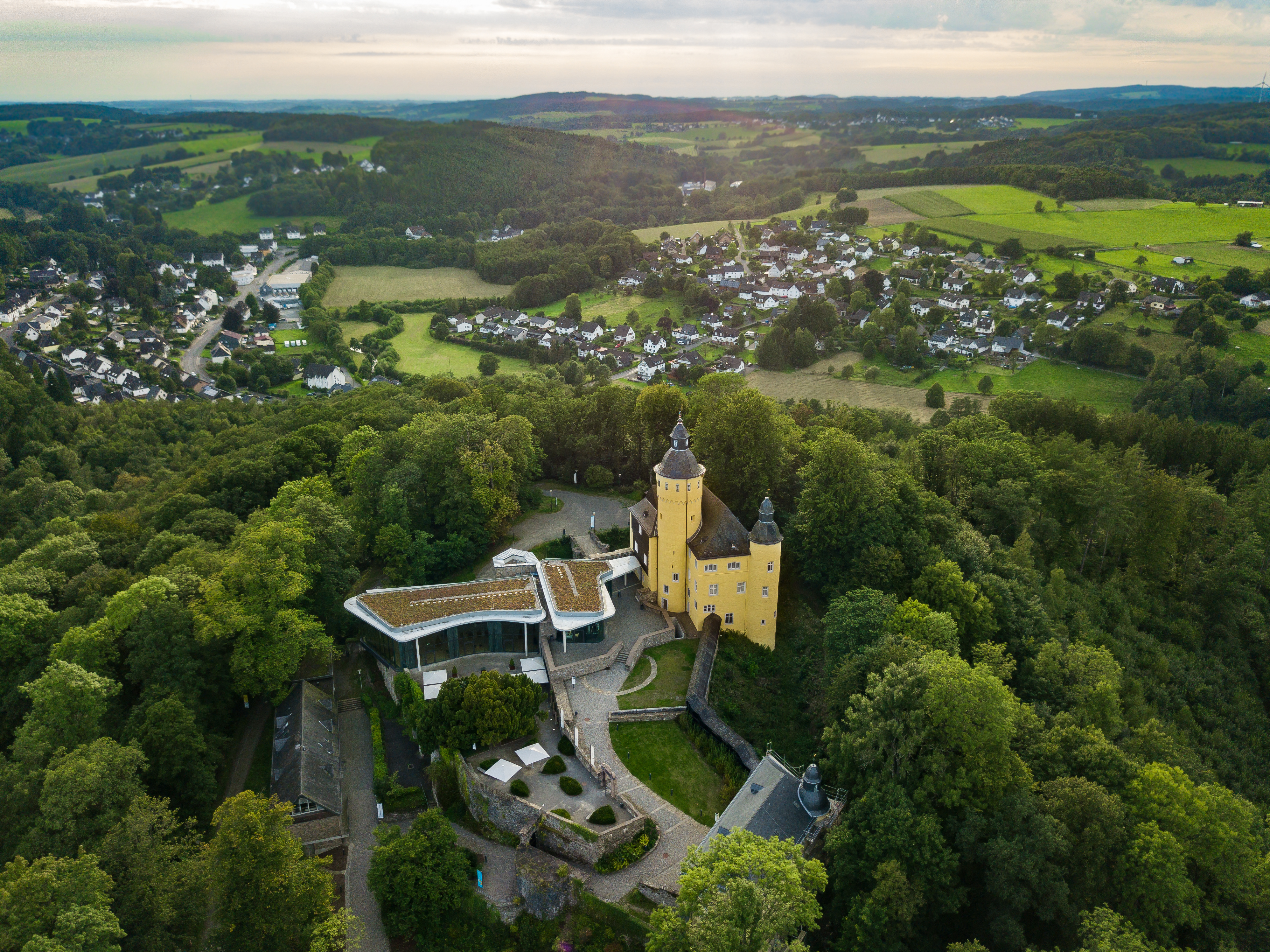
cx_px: 635
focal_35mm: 26
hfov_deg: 67.3
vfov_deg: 53.0
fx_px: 954
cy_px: 476
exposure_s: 1/240
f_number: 2.2
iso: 100
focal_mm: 4.7
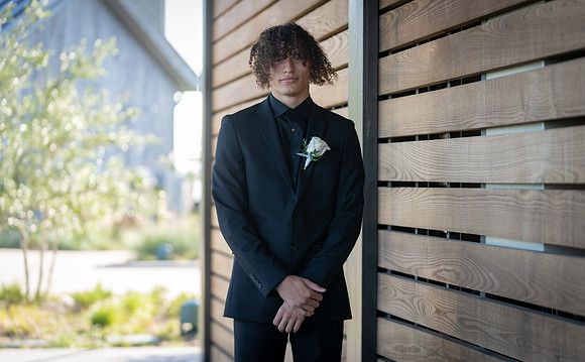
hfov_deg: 18.9
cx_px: 306
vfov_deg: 11.7
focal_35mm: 111
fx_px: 1762
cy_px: 167
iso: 200
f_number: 2.8
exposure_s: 1/320
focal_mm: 100
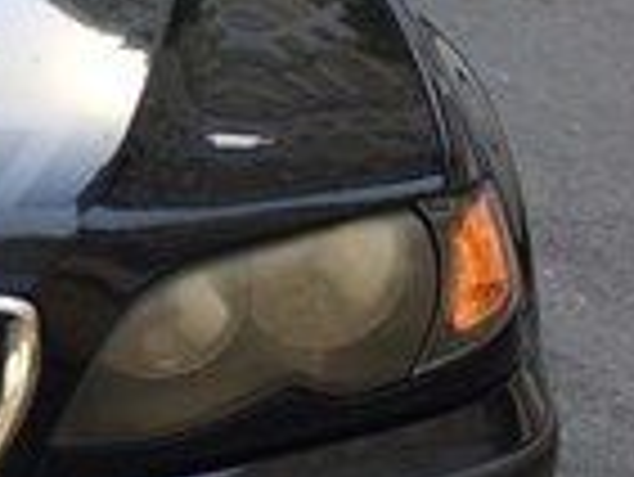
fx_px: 2493
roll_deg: -1.3
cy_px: 169
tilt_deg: -18.3
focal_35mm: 136
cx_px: -382
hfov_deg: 13.5
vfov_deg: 10.9
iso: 32
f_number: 2.2
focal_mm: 4.15
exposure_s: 1/345
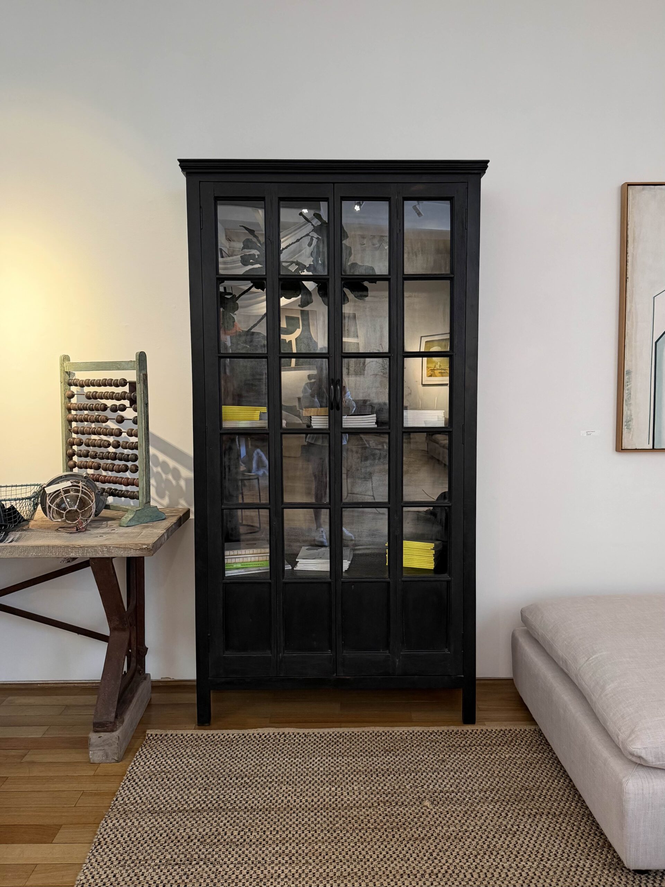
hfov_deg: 56.8
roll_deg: +0.1
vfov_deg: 71.6
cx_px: 332
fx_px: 615
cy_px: 444
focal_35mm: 24
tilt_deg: -4.4
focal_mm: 6.76
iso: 320
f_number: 1.78
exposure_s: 1/50
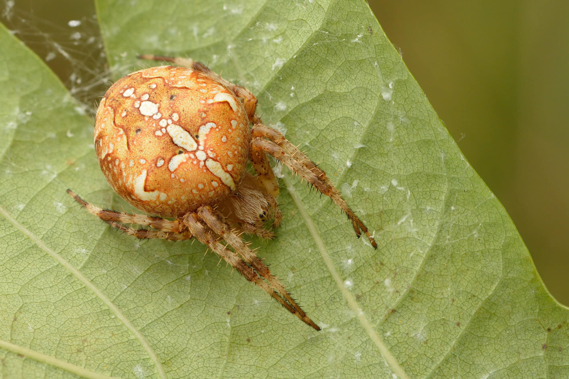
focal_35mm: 158
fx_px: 2489
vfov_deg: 8.7
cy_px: 190
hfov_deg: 13.0
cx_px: 284
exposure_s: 1/250
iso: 800
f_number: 10
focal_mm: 105
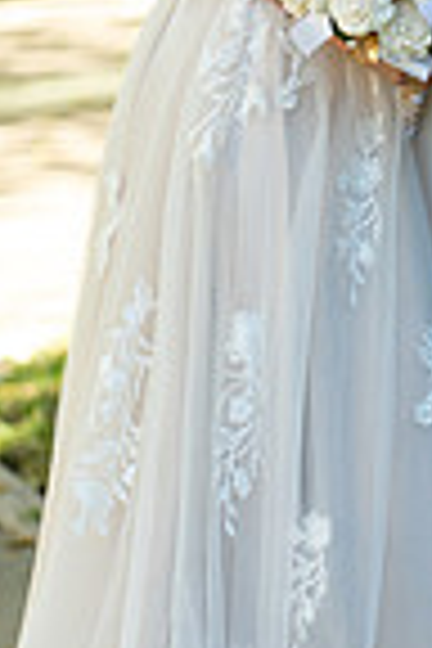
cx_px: 418
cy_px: 288
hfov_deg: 3.1
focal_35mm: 438
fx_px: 7883
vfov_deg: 4.7
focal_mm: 140
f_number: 2.8
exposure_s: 1/1250
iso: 400
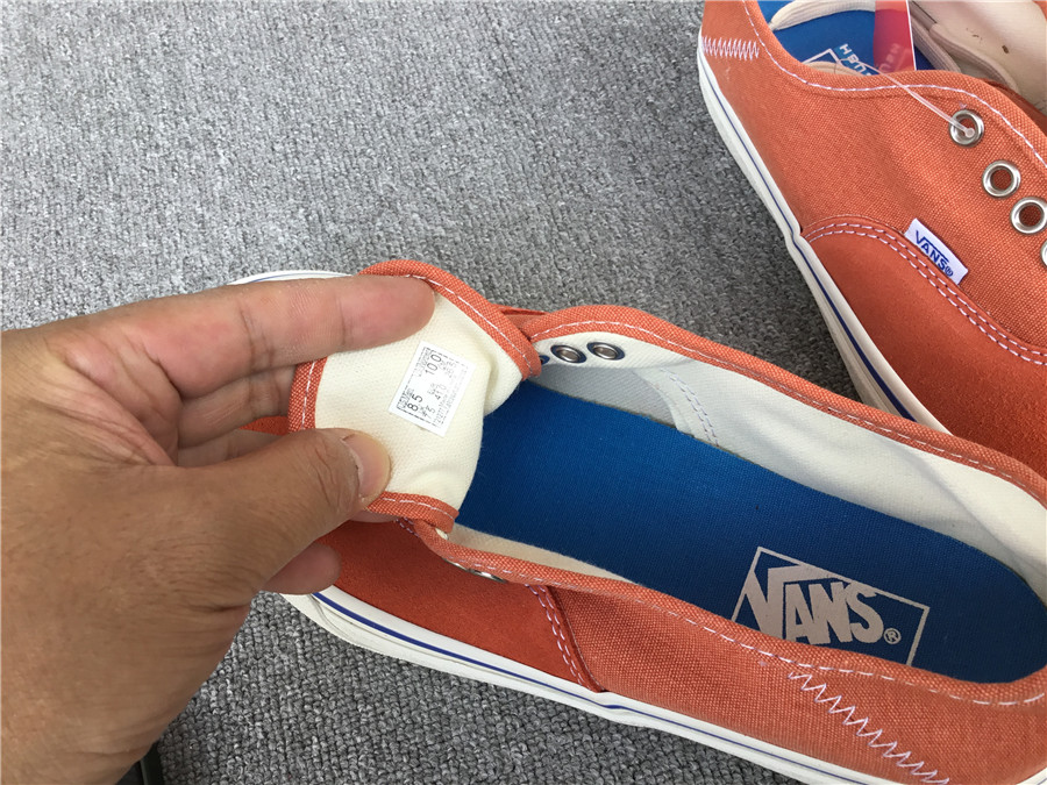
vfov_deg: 45.4
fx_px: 938
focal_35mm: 31
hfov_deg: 58.4
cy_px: 392
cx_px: 524
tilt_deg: -60.5
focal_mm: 3.3
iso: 25
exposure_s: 1/136
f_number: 2.4
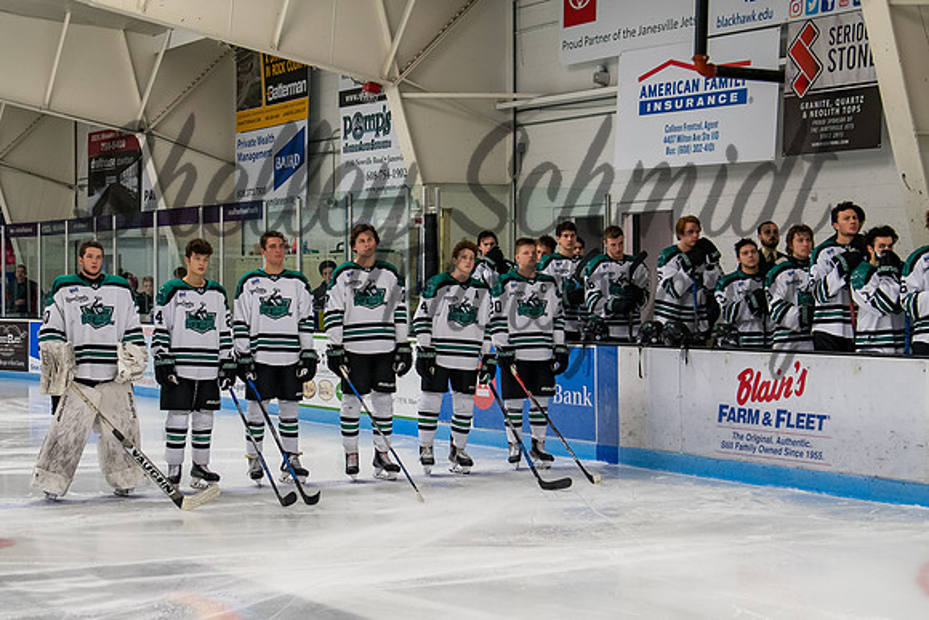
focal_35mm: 70
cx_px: 402
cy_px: 326
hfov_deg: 28.9
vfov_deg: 19.5
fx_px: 1803
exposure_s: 1/250
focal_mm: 40
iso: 1250
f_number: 4
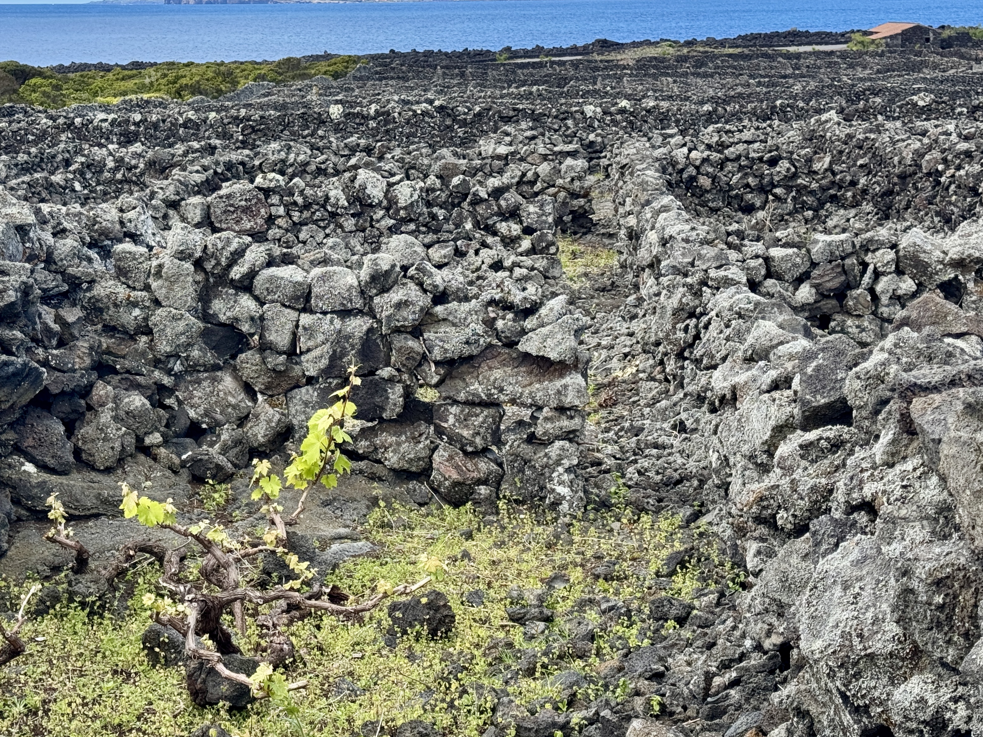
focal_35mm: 60
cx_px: 375
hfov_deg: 32.1
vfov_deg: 24.4
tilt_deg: -9.9
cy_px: 293
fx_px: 1704
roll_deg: -0.2
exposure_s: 1/1366
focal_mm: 6.76
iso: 64
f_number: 1.78
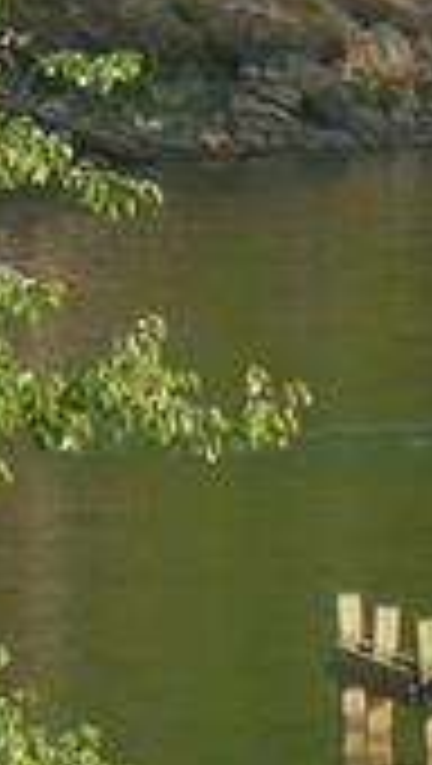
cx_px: 666
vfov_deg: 2.4
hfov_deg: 1.3
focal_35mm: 909
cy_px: 162
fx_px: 18456
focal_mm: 36.6
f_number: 4.5
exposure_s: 1/250
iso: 100
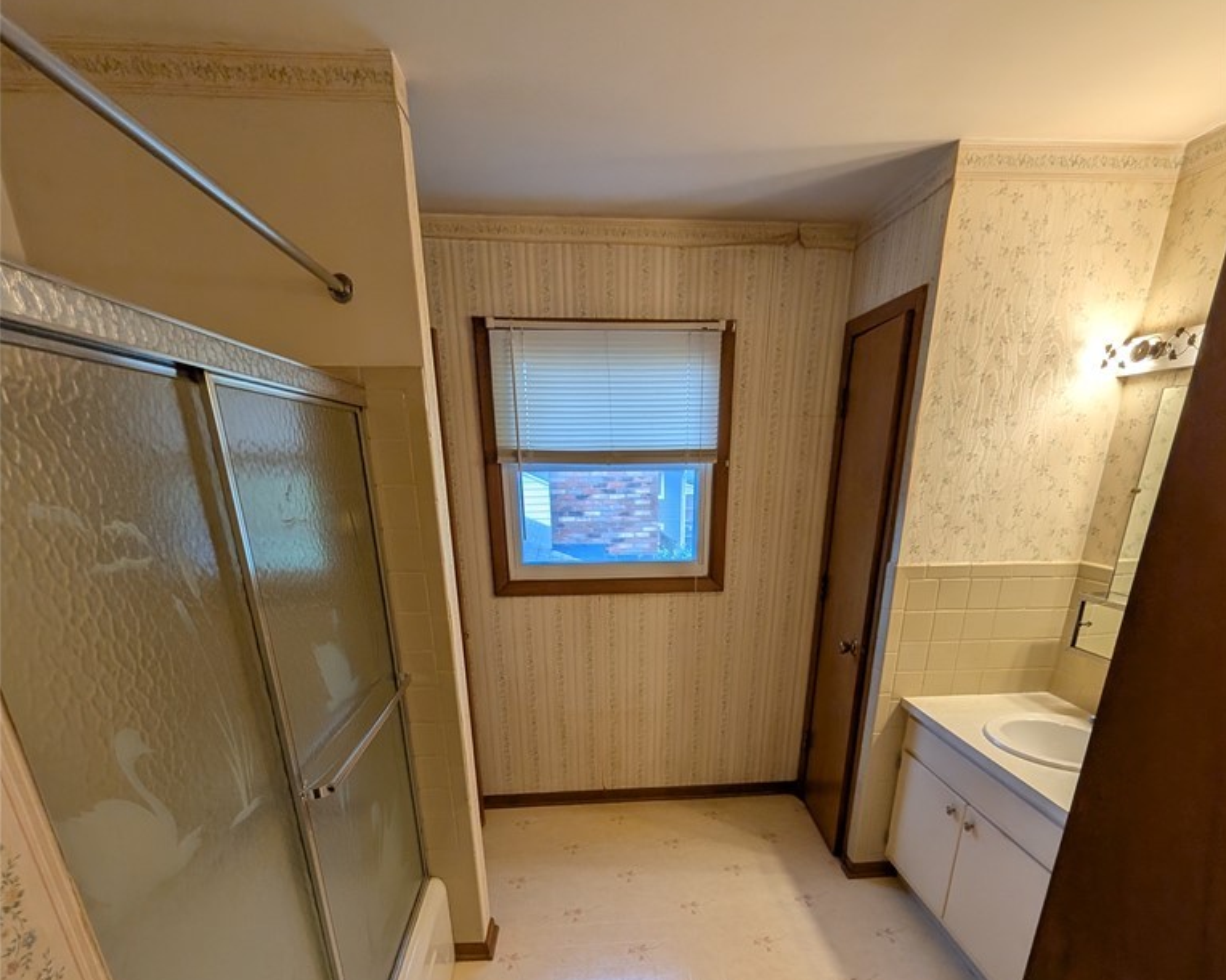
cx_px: 615
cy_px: 722
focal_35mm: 17
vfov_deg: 72.2
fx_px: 617
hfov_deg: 89.6
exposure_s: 1/120
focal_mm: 1.54
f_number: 2.2
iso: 37
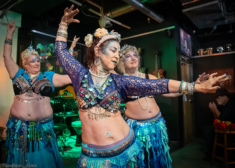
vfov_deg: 48.3
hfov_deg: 64.2
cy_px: 78
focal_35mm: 28
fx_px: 187
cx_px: 107
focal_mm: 24
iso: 40000
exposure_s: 1/200
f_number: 4
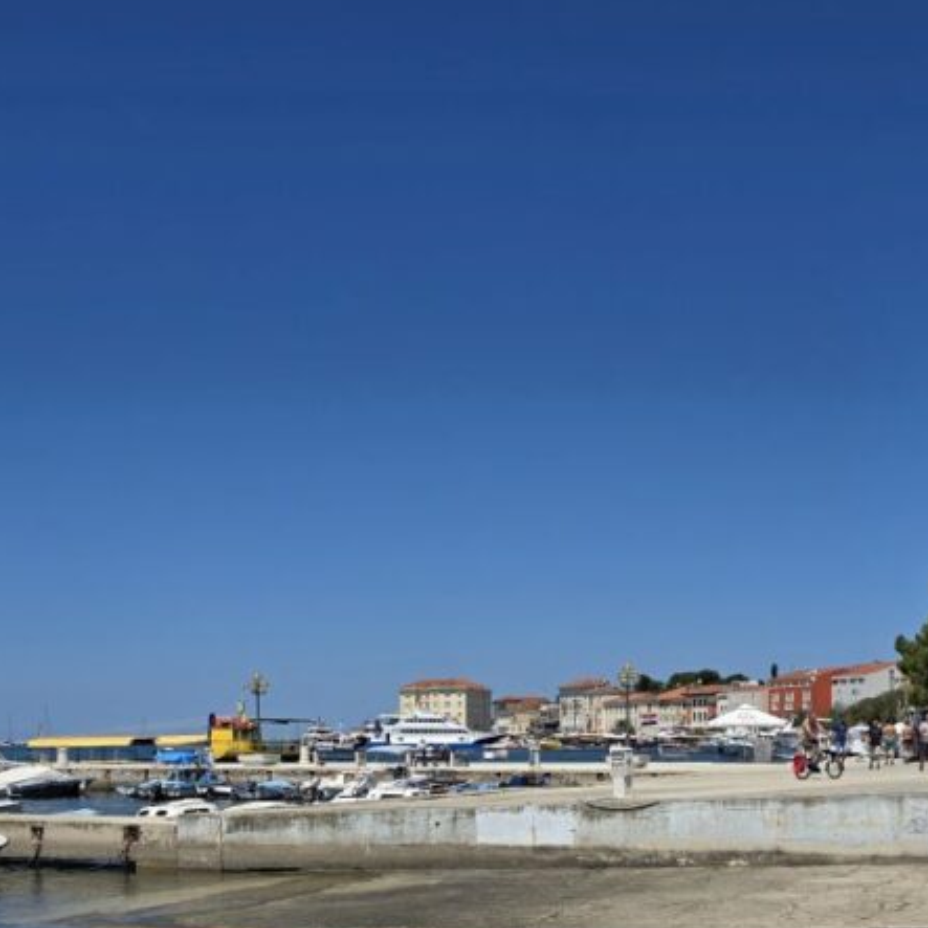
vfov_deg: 34.6
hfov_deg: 36.0
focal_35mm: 47
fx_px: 1426
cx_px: 526
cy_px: 783
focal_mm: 6.3
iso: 12
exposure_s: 1/1804
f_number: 1.7
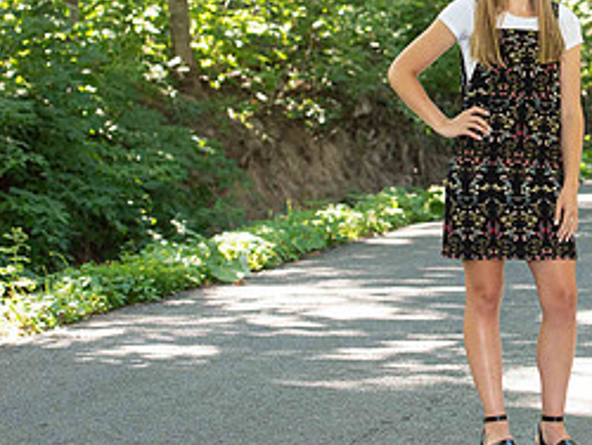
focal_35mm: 156
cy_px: 56
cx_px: 592
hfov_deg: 12.5
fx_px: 2670
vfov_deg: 9.5
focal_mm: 70
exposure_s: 1/200
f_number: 3.5
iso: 640
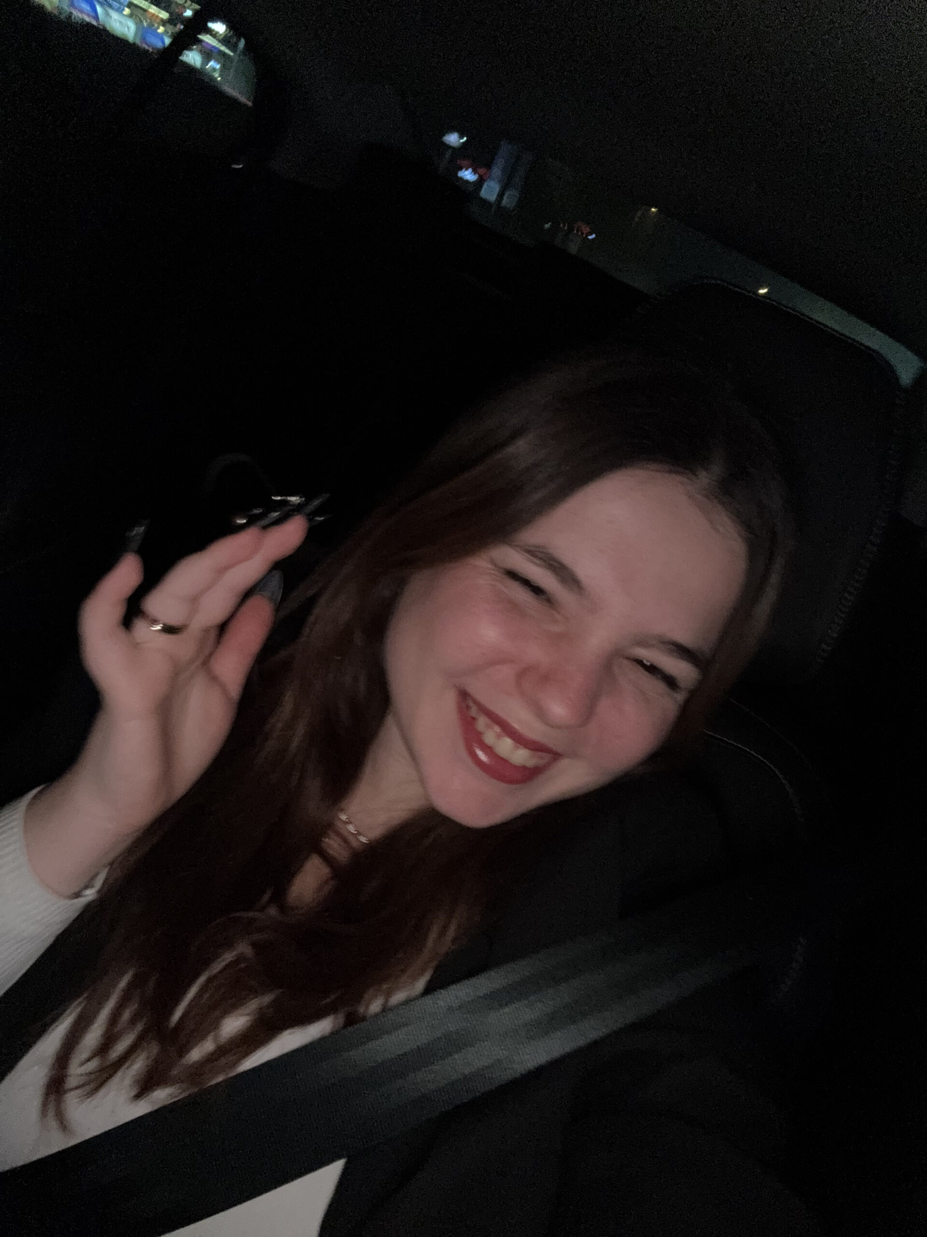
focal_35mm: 23
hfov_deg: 58.9
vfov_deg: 73.9
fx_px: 821
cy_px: 618
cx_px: 464
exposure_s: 1/22
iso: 250
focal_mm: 2.69
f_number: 1.9
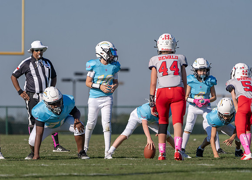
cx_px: 106
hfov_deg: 4.4
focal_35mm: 454
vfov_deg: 3.2
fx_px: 3247
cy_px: 88
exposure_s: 1/1000
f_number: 5.6
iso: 125
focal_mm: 400
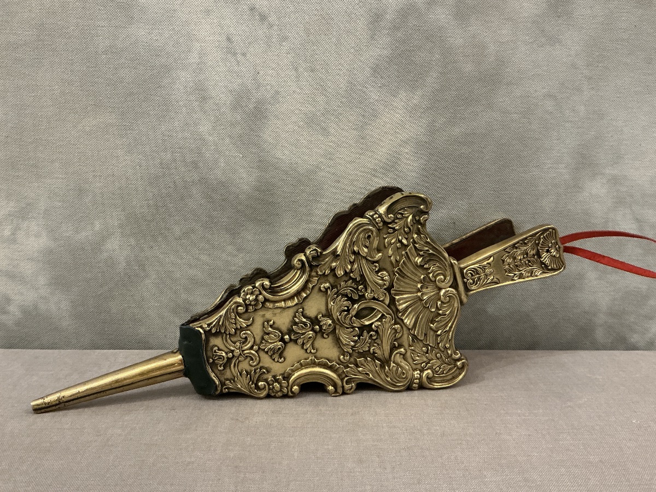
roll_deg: -0.3
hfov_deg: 63.4
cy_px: 246
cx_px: 328
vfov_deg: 49.7
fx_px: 531
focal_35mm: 28
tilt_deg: -11.4
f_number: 1.8
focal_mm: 3
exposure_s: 1/33
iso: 200
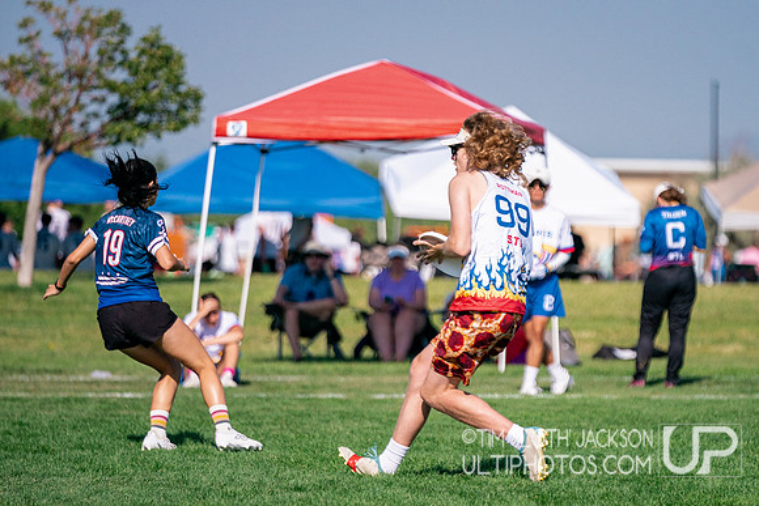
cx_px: 477
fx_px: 5378
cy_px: 305
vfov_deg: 5.4
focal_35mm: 255
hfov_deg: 8.1
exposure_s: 1/32000
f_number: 2.8
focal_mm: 200
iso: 1000
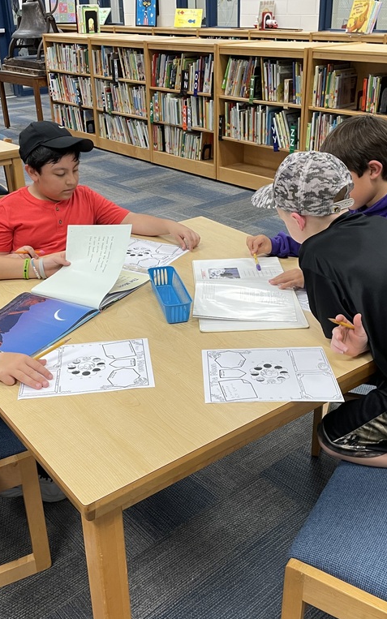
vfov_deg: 52.7
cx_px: 200
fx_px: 624
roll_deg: +1.6
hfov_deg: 34.4
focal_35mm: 37
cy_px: 310
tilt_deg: -26.0
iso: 100
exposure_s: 1/60
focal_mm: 4.2
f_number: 1.6
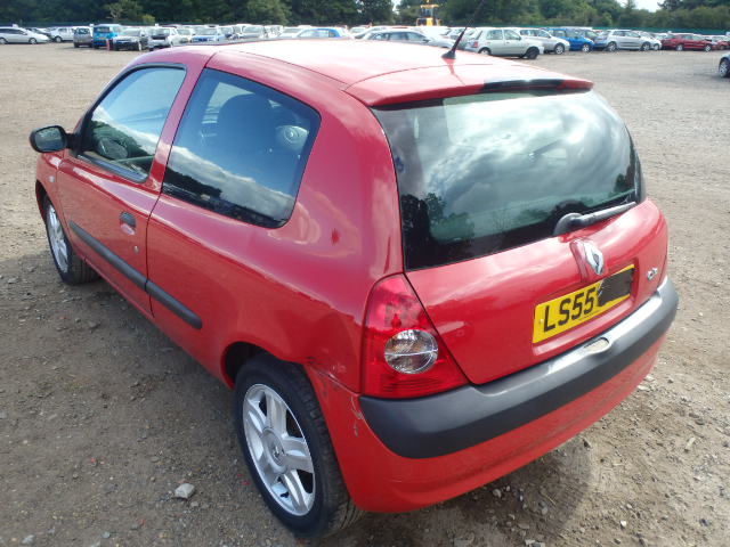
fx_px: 590
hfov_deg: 63.4
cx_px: 365
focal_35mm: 28
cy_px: 274
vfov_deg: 49.7
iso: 125
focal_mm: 5
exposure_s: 1/200
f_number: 3.9
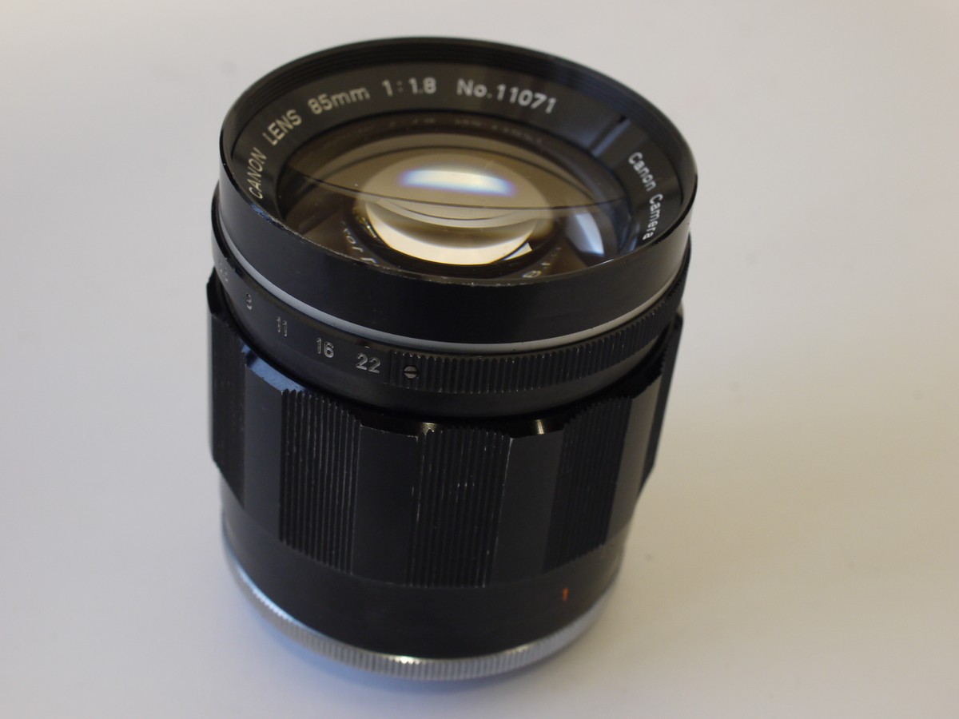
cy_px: 360
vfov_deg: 24.4
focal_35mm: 60
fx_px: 1662
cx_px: 480
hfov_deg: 32.2
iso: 400
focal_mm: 30
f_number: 7.1
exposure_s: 1/13
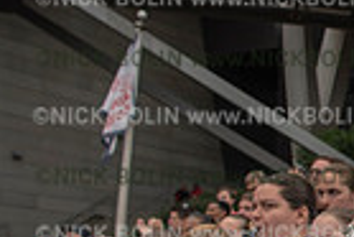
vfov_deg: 13.5
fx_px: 984
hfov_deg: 17.0
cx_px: 629
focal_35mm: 100
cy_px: 236
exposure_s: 1/800
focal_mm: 24
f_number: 3.5
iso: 250
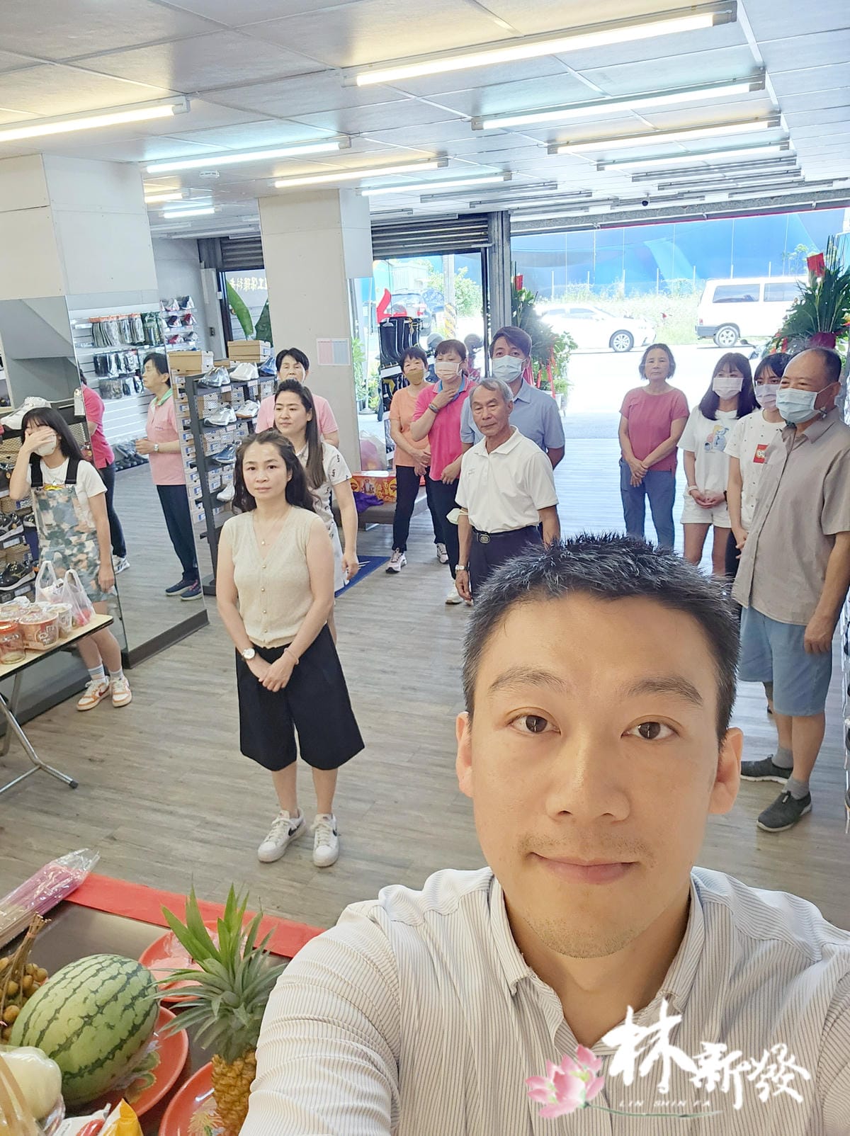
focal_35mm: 25
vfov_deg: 69.4
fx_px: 820
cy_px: 568
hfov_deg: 54.8
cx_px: 425
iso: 160
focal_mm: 3.3
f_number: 2.2
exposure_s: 1/120
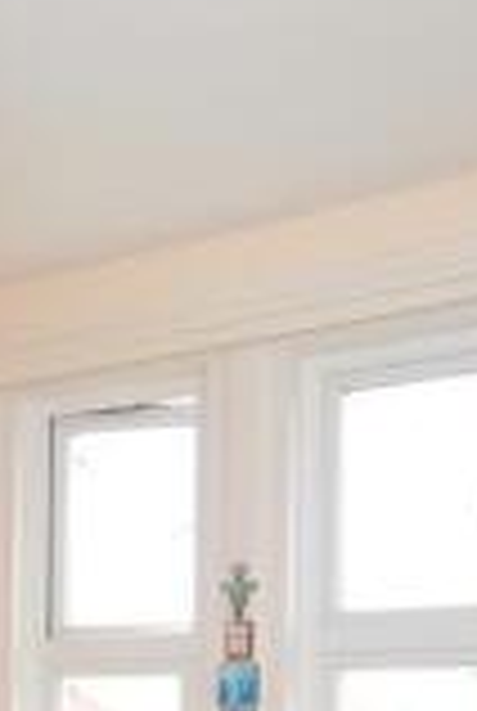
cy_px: 760
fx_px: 1227
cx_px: -9
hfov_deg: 21.2
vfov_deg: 29.5
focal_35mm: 62
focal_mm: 10
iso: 200
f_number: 5
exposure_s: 1/25
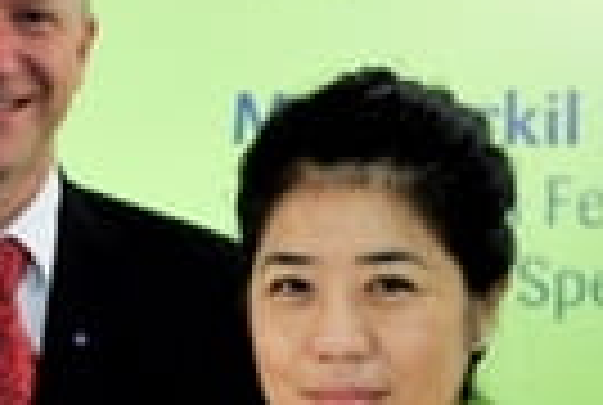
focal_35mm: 162
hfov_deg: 12.6
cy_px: 578
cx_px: 68
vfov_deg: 8.4
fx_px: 2720
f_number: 4.5
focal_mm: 34
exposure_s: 1/80
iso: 3200
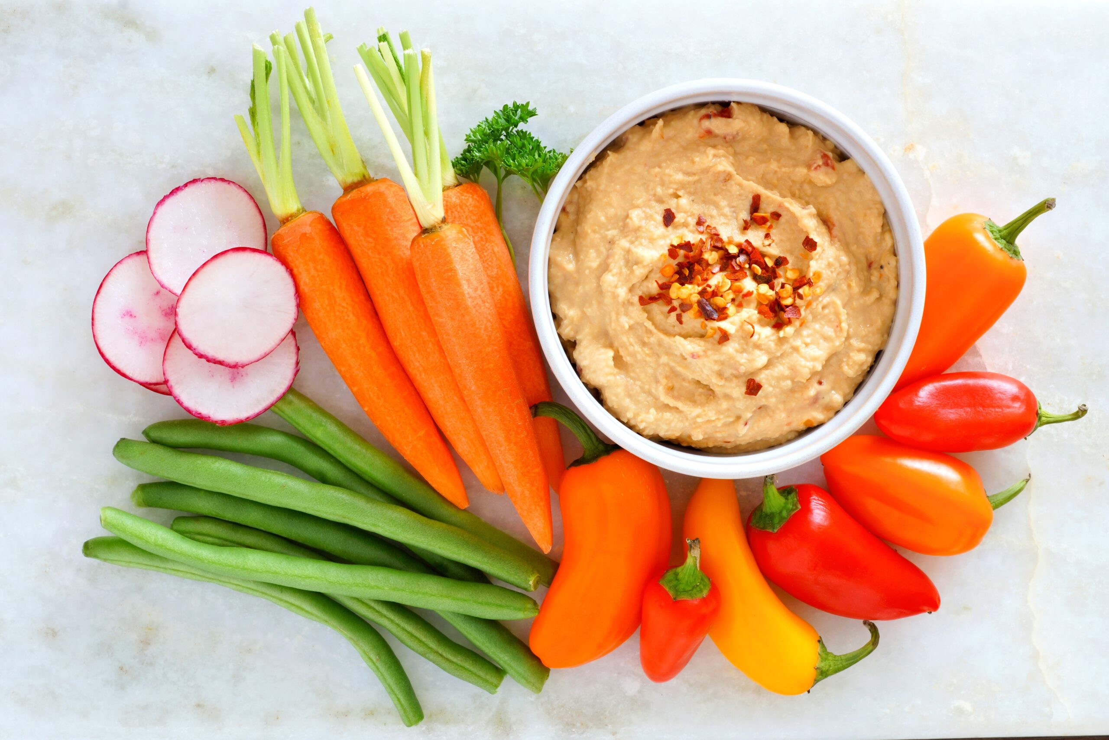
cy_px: 370
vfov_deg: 25.8
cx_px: 554
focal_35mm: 52
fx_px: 1617
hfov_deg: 37.8
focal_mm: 35
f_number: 14
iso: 100
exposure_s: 1
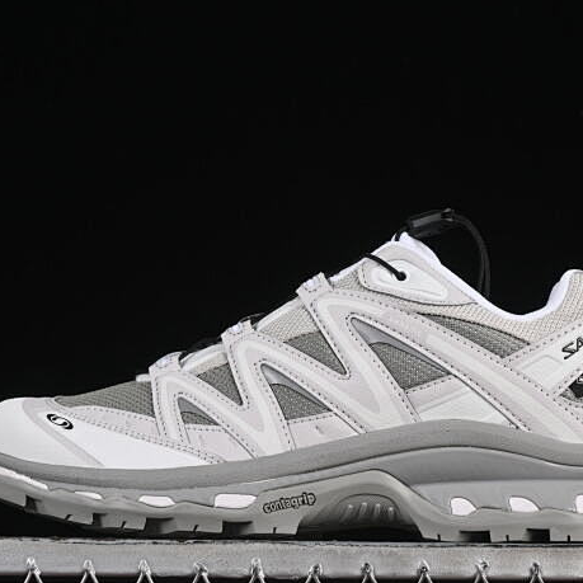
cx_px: 319
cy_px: 325
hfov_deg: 15.7
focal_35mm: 111
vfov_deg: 15.7
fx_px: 2115
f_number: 8
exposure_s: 1/60
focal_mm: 50
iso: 160
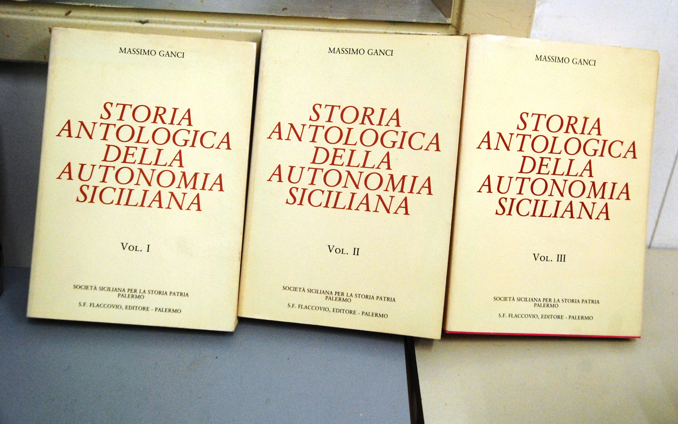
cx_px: 338
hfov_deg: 47.7
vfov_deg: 30.9
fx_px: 767
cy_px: 209
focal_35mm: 42
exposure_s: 1/60
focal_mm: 27
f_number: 6.3
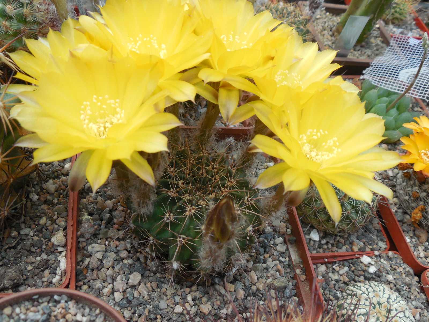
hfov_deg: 58.4
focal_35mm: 31
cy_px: 161
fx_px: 384
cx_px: 214
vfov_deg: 45.4
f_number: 3.6
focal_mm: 5.6
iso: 125
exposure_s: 1/100
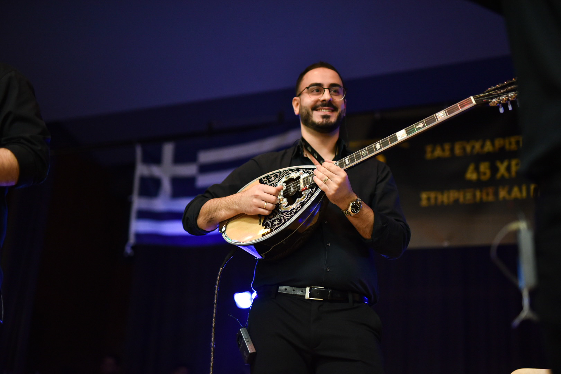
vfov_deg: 27.0
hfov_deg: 39.6
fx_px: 779
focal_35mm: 50
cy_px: 187
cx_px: 280
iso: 1250
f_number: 1.4
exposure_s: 1/160
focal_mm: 50
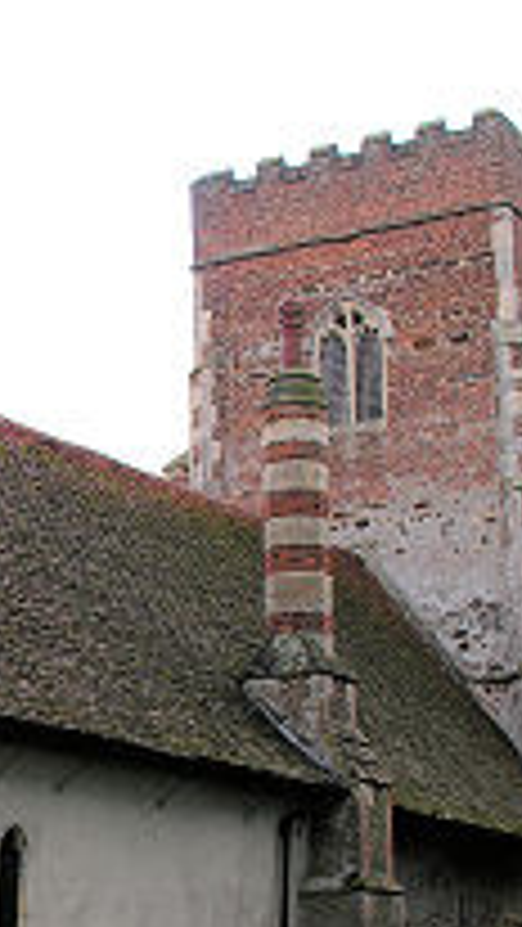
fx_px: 2090
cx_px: -54
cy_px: 718
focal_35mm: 85
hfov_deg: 13.9
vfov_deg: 24.7
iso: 50
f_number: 4.5
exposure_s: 1/92.5
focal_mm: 8.9
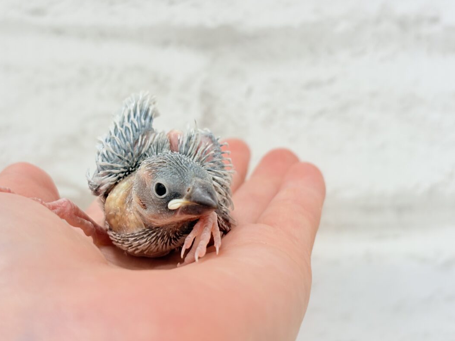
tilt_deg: -6.6
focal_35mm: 59
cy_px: 156
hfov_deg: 32.7
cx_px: 207
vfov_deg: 24.8
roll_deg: +0.7
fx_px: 775
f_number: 1.6
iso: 40
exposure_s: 1/50
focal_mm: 5.96
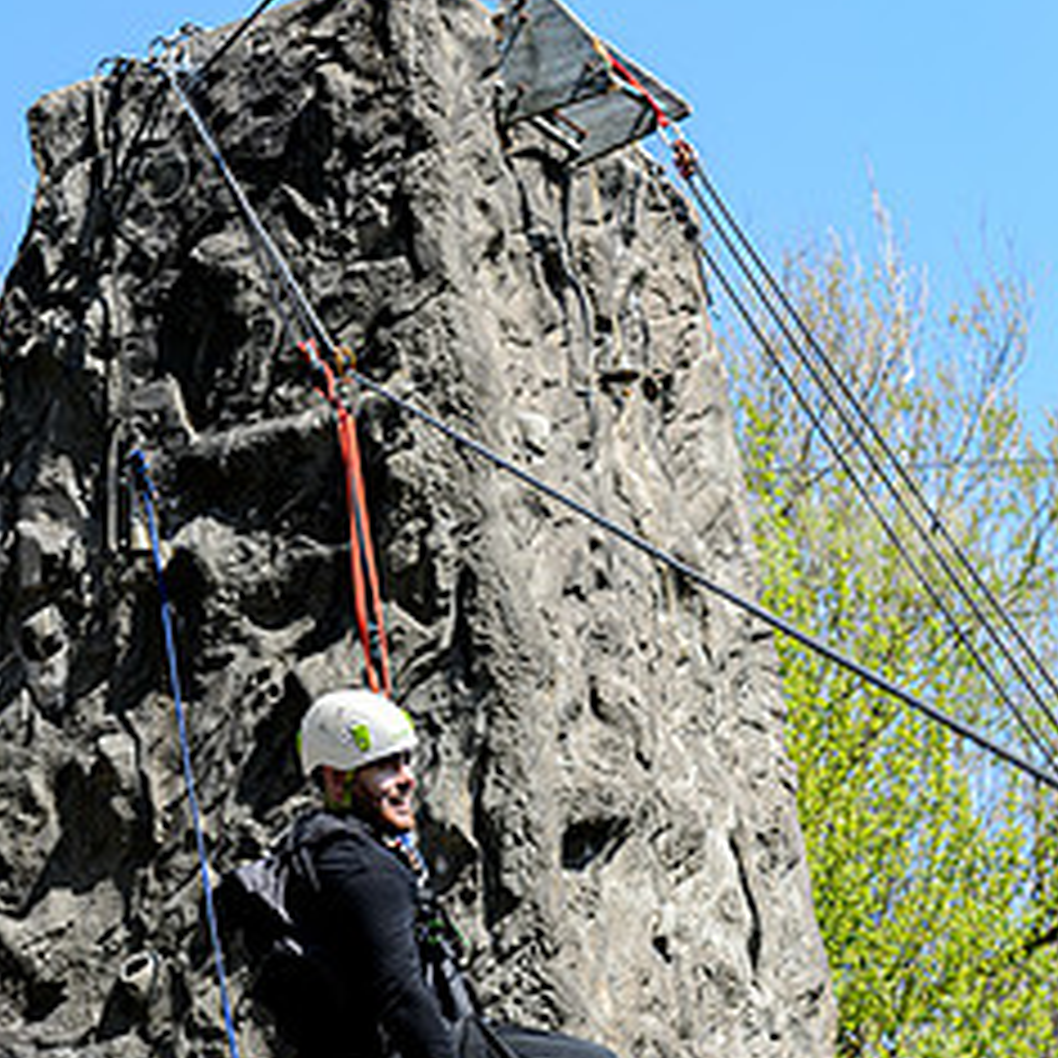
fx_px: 3942
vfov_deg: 15.2
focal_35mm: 114
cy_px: 842
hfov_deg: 15.3
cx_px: 398
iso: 125
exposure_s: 1/500
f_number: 5
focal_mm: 70
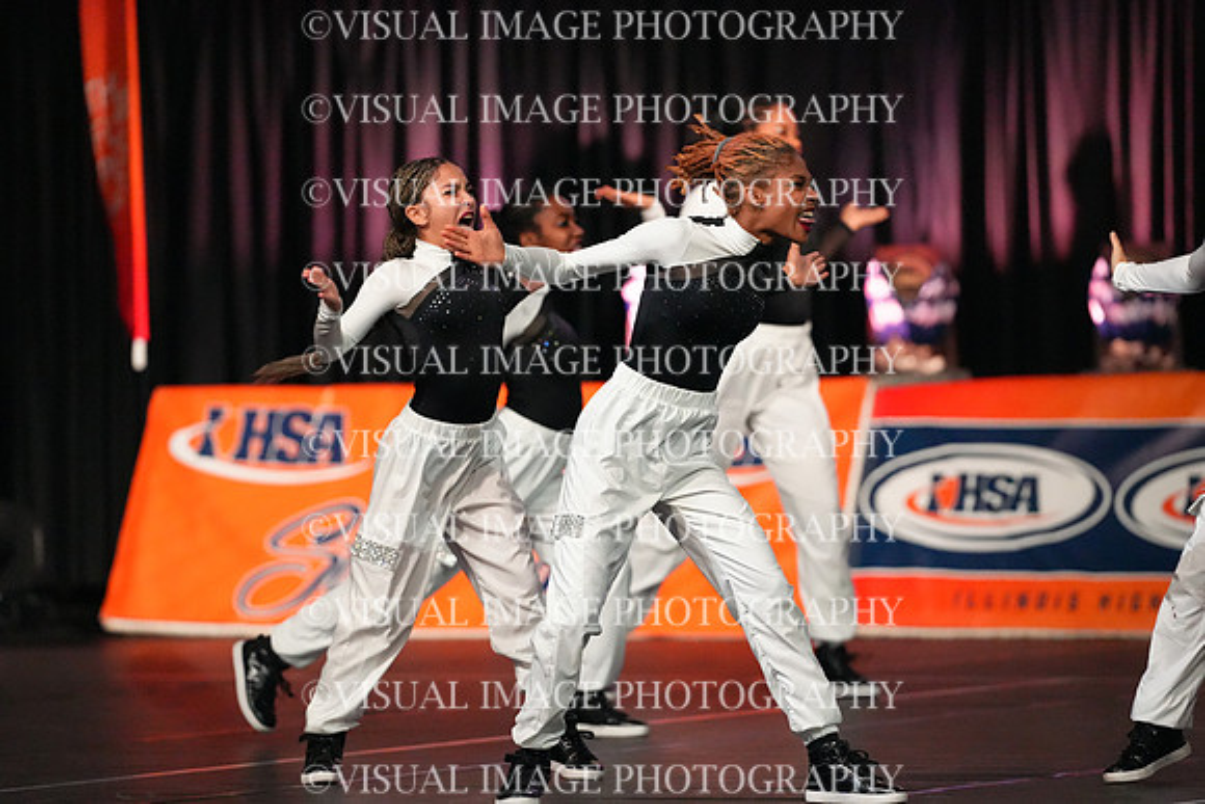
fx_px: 10044
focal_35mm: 300
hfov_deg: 6.9
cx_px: 602
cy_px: 402
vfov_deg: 4.6
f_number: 3.5
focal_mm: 300
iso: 16000
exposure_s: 1/1250
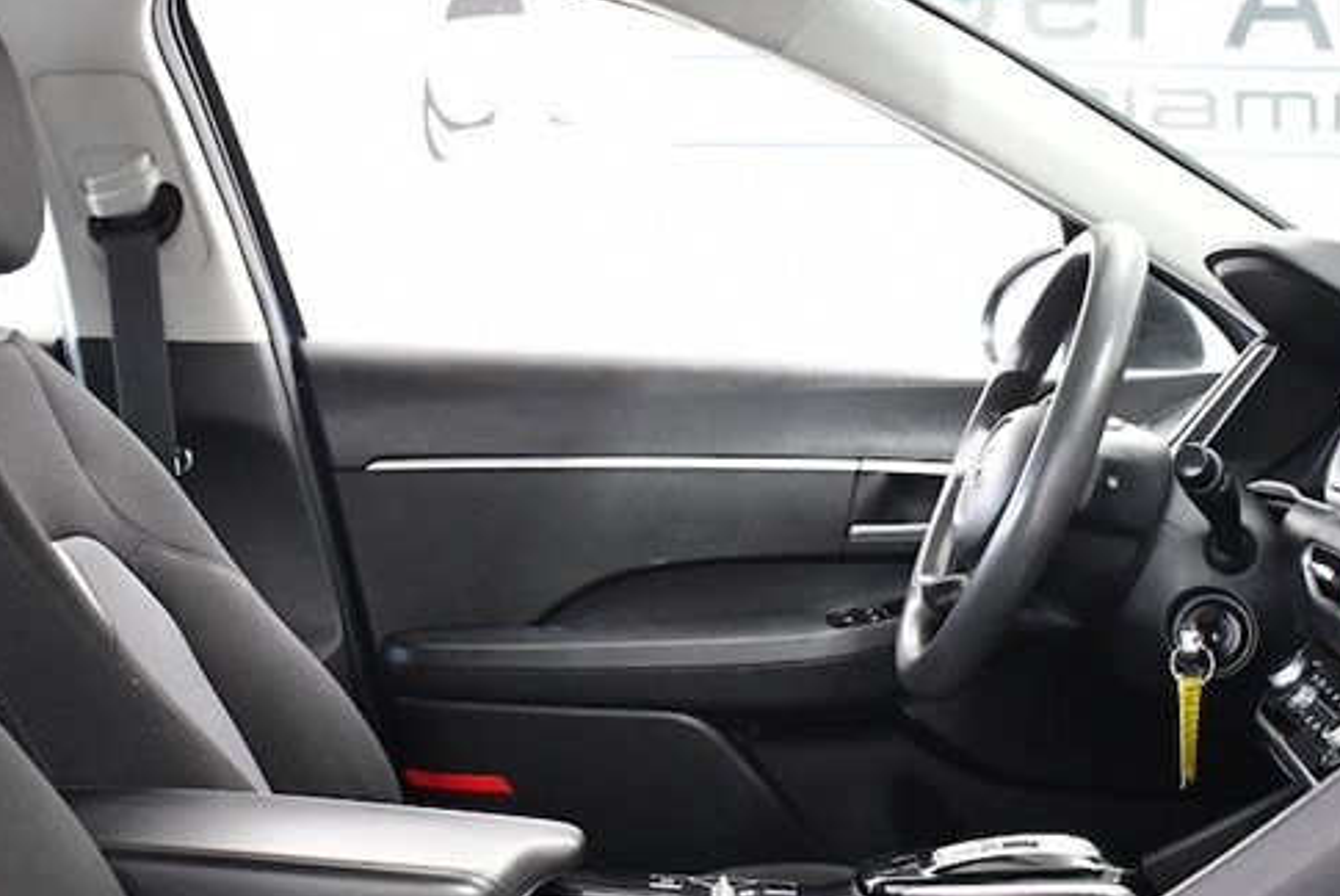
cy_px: 535
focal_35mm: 57
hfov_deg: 35.0
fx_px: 2123
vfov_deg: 23.8
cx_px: 738
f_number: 3.5
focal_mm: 18
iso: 2500
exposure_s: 1/160
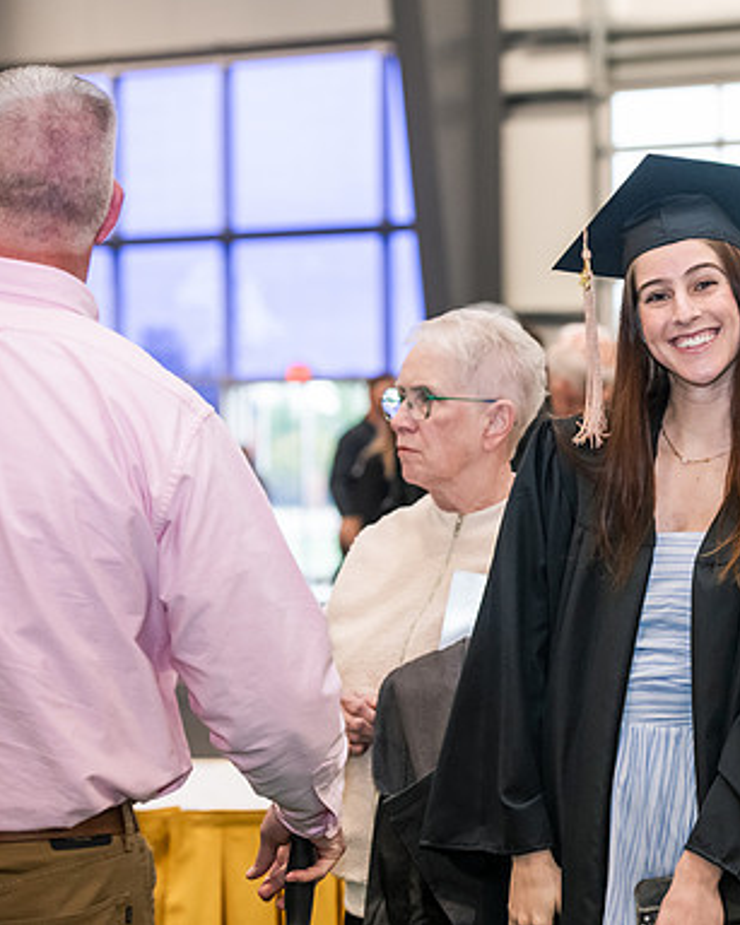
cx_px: 677
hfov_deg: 12.5
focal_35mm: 122
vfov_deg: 15.8
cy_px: 461
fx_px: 3341
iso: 2500
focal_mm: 86
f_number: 4
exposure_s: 1/200
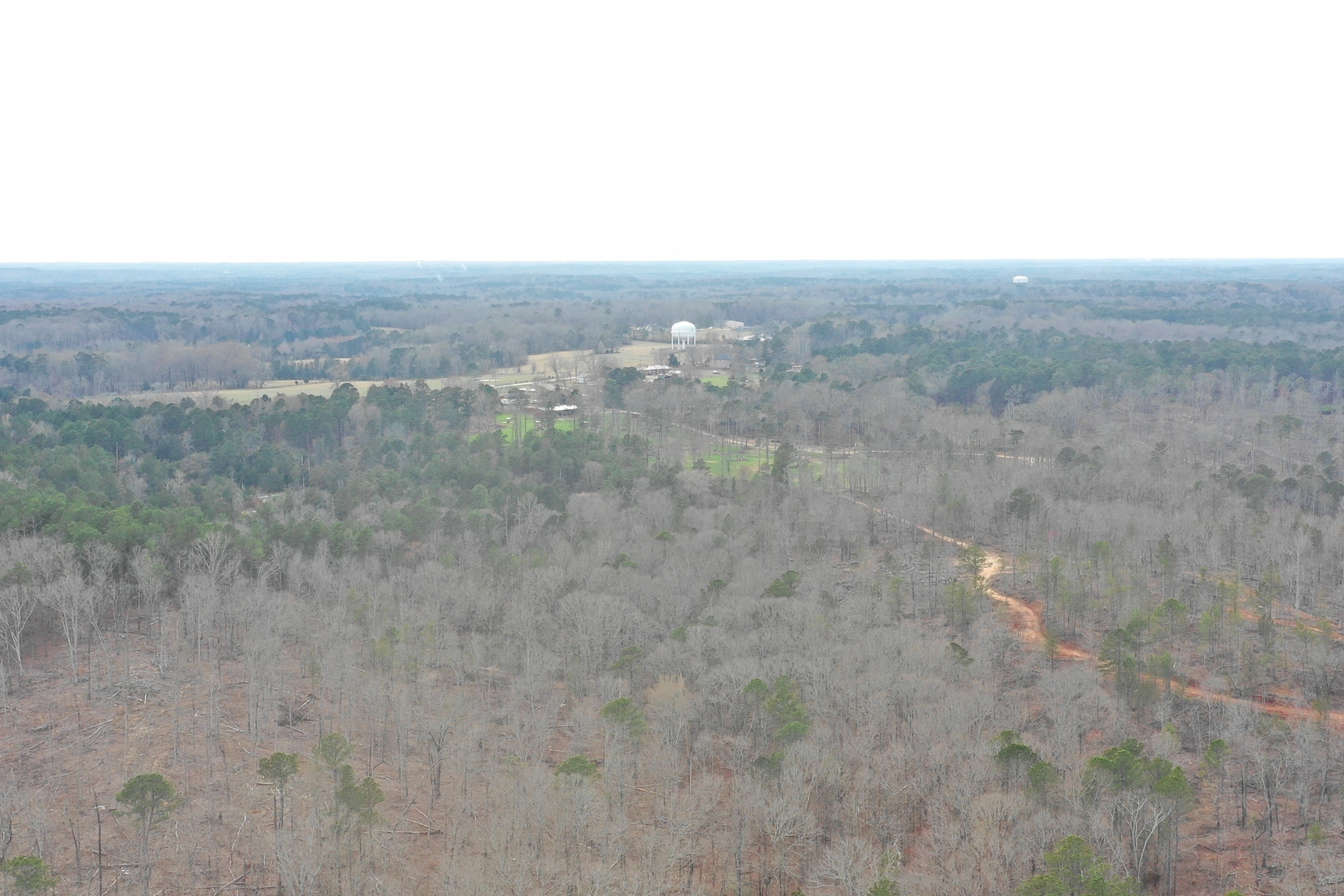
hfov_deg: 39.6
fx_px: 1867
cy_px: 455
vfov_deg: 27.0
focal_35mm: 50
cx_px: 689
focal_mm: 10.26
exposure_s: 1/100
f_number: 5.6
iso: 100
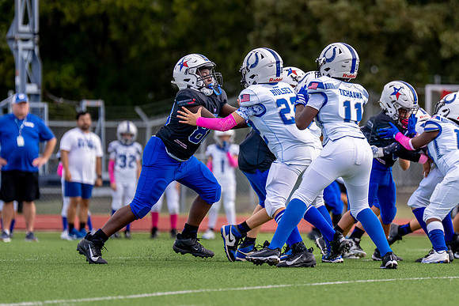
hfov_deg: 5.8
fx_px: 4508
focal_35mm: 354
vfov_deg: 3.9
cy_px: 127
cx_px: 327
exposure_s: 1/2500
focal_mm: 200
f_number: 2.8
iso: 250
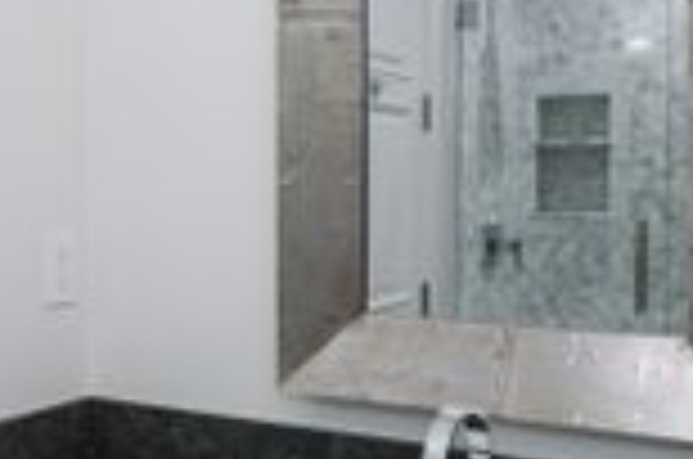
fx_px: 993
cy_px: 196
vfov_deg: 26.0
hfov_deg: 38.4
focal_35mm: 52
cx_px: 310
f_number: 8
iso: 64
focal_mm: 15.5
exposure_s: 1/50
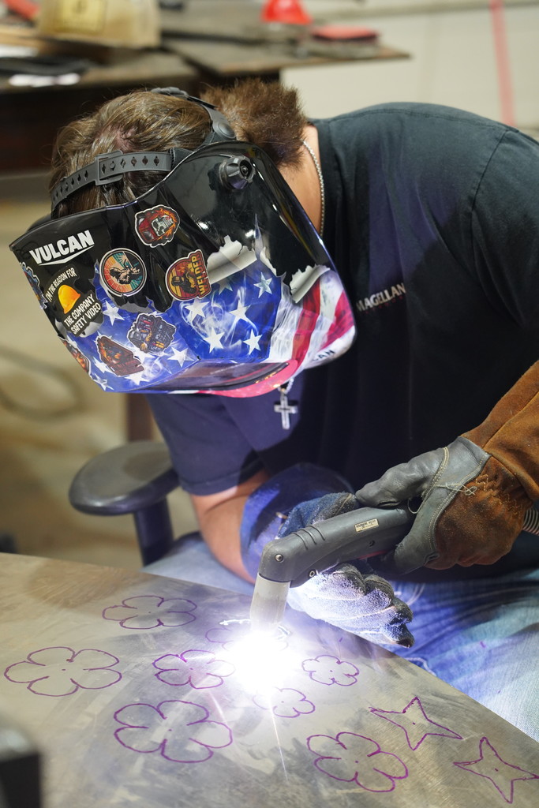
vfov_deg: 19.5
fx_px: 2357
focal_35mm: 105
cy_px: 404
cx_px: 270
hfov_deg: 13.0
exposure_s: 1/160
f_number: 4
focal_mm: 105
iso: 3200
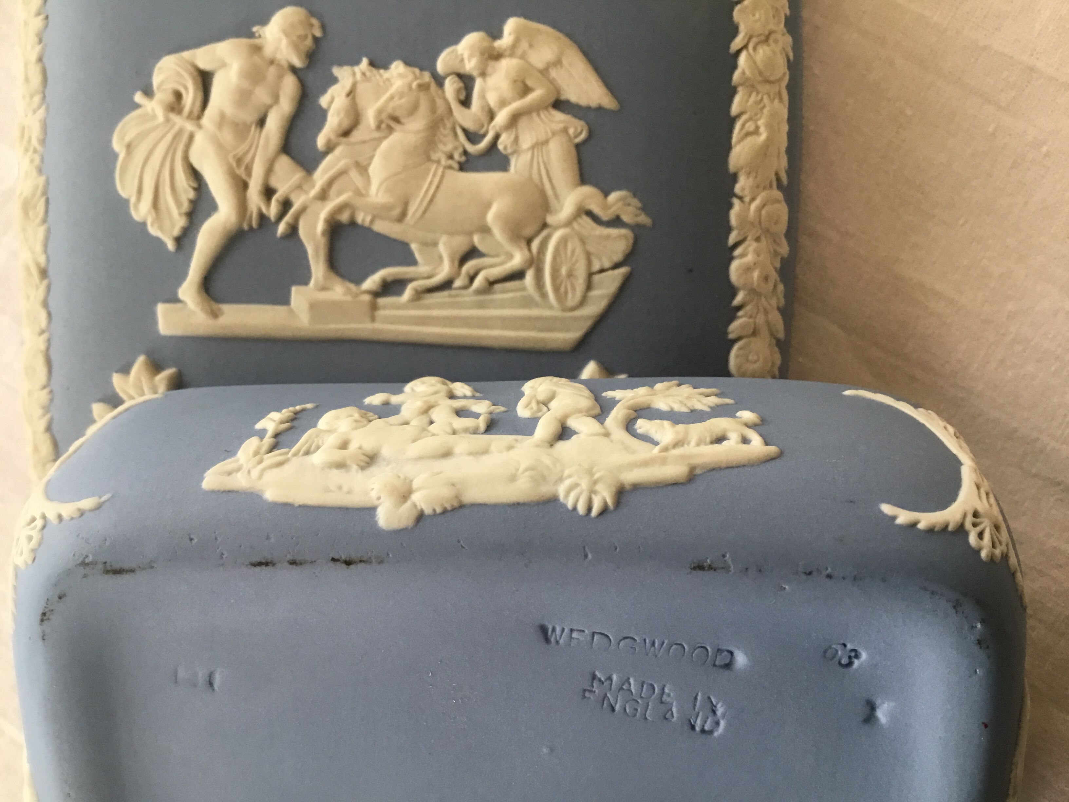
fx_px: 957
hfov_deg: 58.4
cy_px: 401
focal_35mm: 31
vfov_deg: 45.4
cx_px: 534
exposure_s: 1/33
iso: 50
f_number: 2.4
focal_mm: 3.3
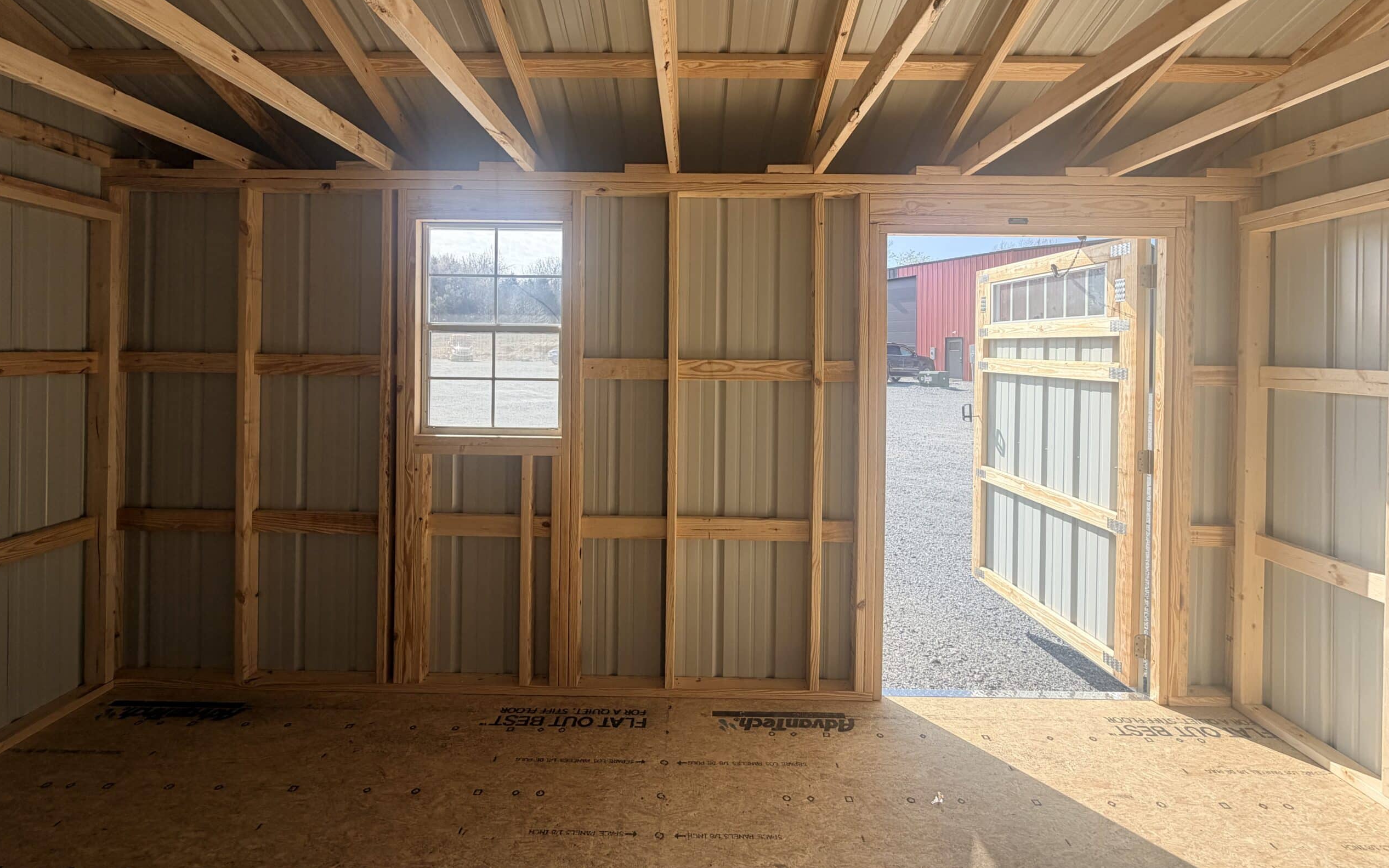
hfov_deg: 101.5
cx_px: 695
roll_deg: -1.0
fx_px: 568
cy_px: 348
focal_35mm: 15
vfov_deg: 74.0
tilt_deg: +0.6
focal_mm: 2.22
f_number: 2.2
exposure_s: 1/502
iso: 40
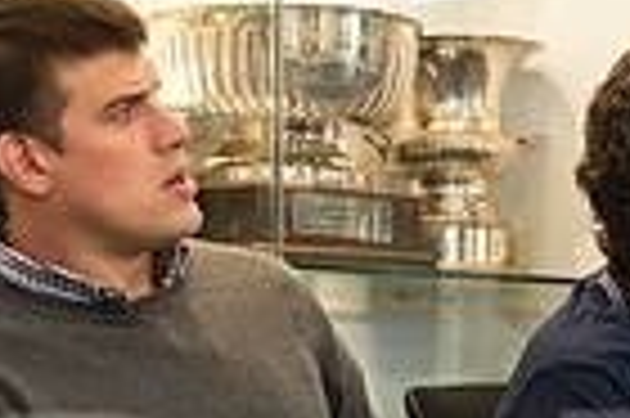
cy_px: 546
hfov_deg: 14.2
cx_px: 364
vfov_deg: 9.3
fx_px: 2535
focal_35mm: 145
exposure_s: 1/160
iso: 2200
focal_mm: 35
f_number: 2.8
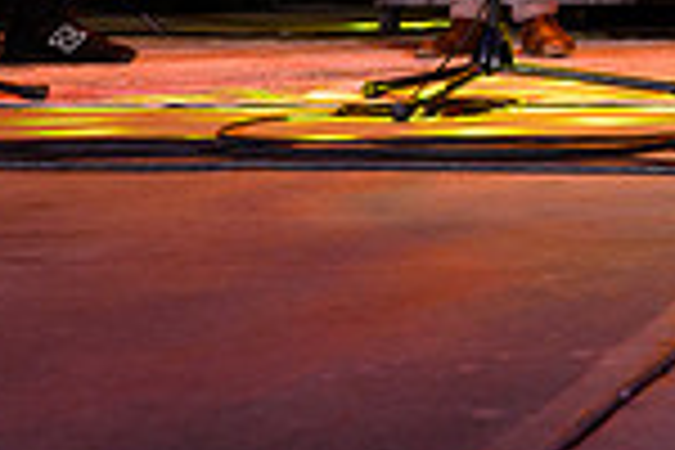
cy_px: -342
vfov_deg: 12.2
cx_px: 1183
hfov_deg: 16.6
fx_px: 1950
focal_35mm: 104
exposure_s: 1/60
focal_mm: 24
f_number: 5.6
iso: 1600
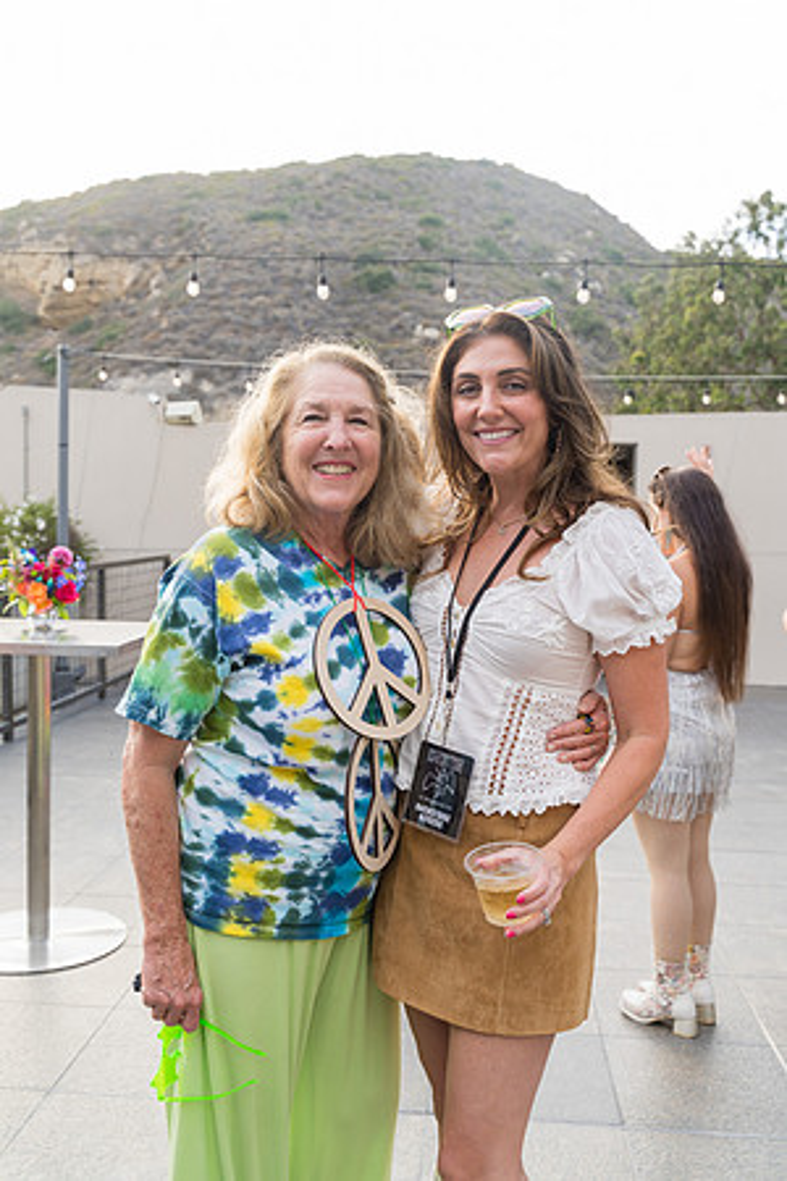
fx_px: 1082
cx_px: 394
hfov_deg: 40.0
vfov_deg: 57.2
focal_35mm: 33
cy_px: 590
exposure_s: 1/200
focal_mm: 33
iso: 320
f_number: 5
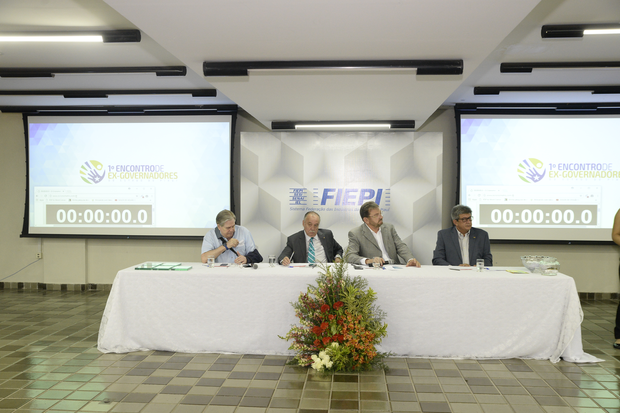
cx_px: 310
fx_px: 620
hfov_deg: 53.1
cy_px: 206
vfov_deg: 36.9
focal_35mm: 36
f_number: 4.5
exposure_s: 1/100
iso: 3200
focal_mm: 36
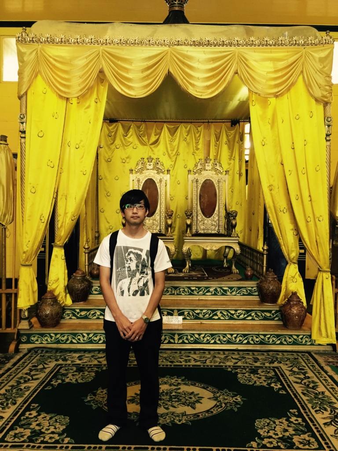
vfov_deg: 61.7
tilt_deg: -0.4
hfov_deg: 48.2
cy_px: 226
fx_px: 378
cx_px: 169
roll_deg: -0.9
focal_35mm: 29
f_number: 2.2
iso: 125
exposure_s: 1/17
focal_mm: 4.15
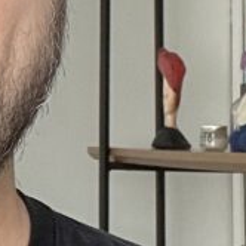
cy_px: 52
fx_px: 1029
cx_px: -185
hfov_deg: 12.5
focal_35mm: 128
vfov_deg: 13.6
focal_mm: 2.71
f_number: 2.2
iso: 100
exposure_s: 1/89
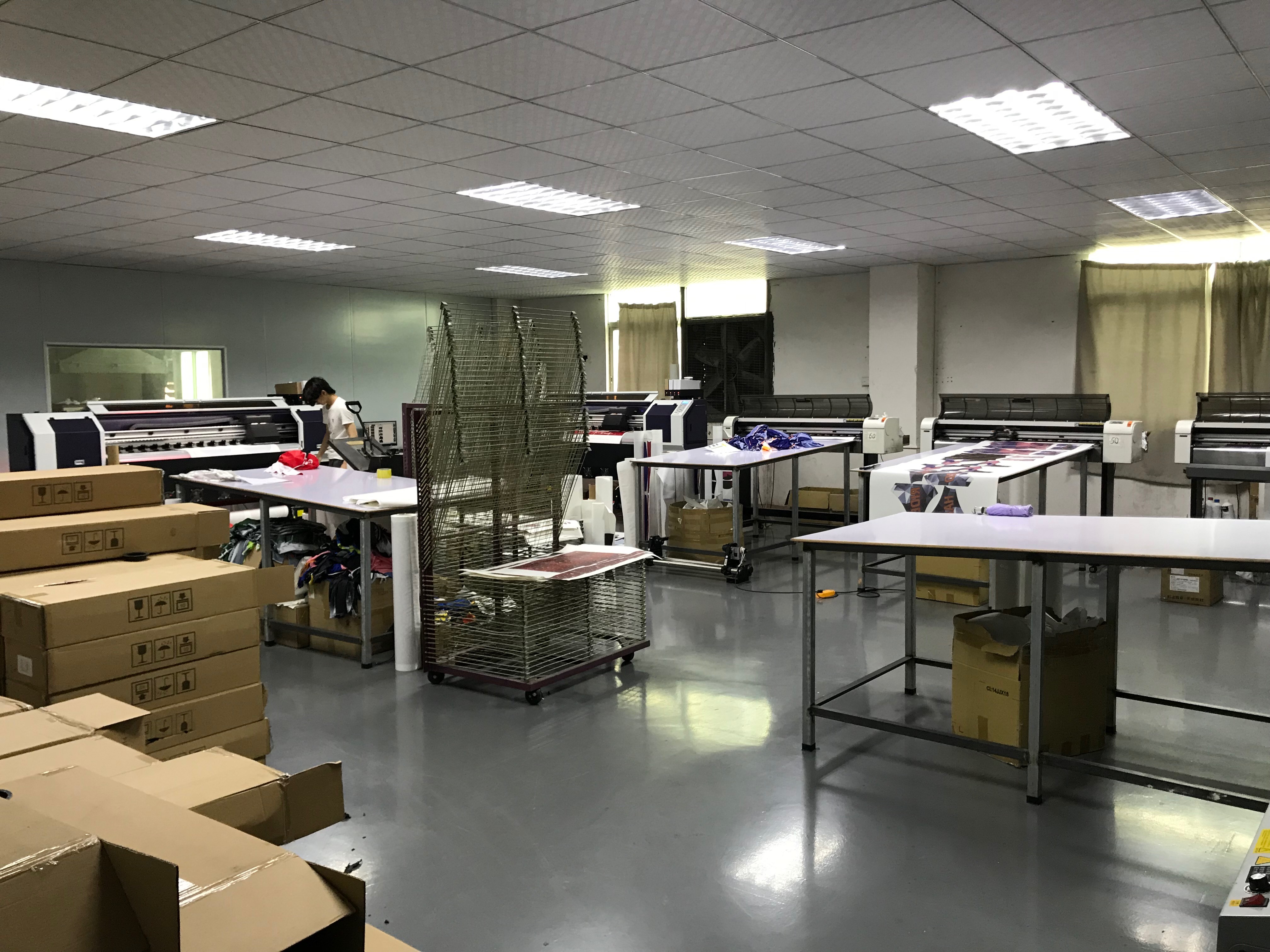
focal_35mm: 28
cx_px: 635
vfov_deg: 49.7
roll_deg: +1.8
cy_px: 476
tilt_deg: -5.8
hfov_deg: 63.4
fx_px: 1027
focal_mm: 3.99
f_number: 1.8
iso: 40
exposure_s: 1/20
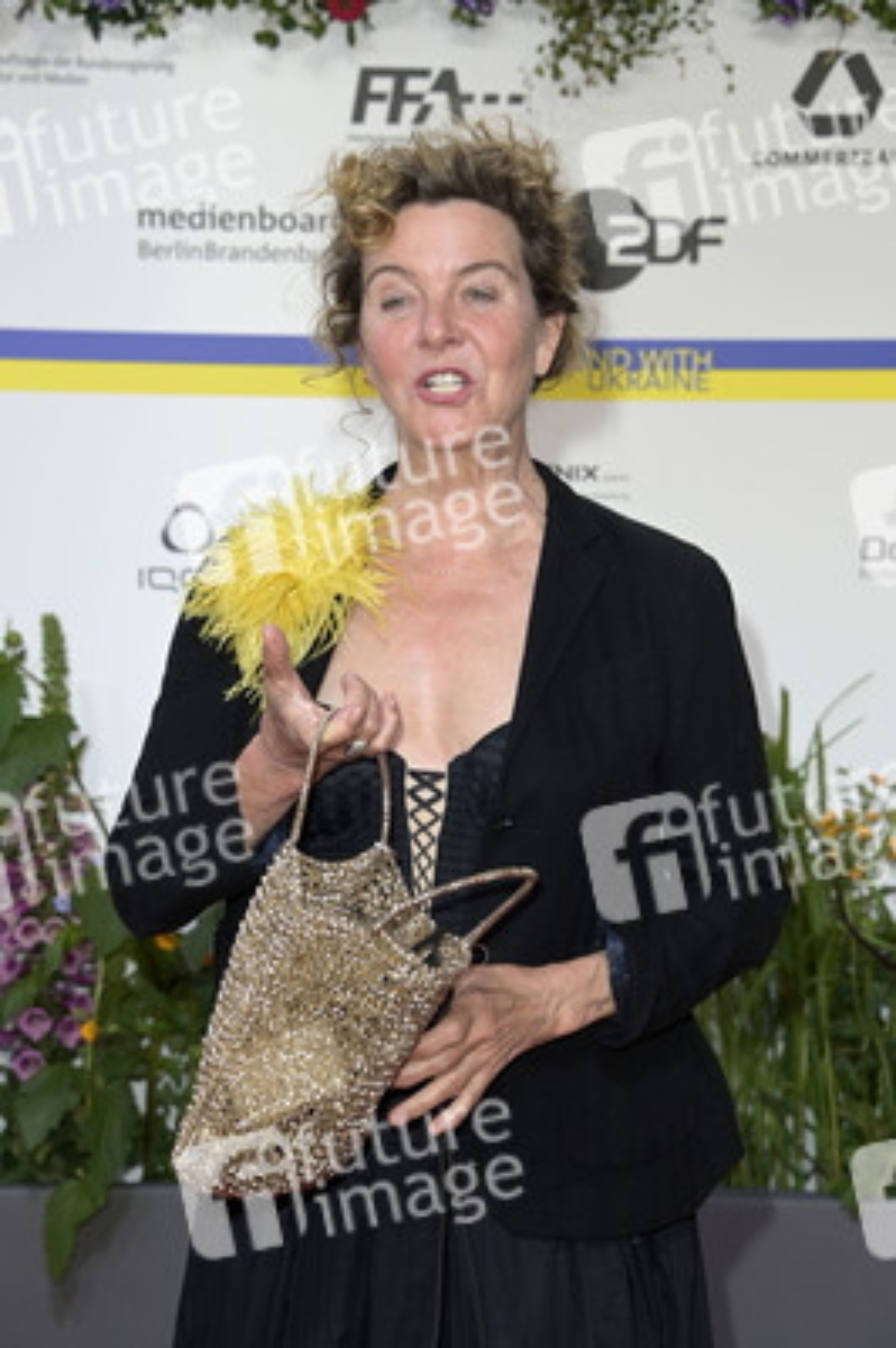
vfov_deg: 22.6
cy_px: 674
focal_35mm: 90
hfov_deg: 15.2
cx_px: 448
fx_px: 3366
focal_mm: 90
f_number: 6.3
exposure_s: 1/250
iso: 640
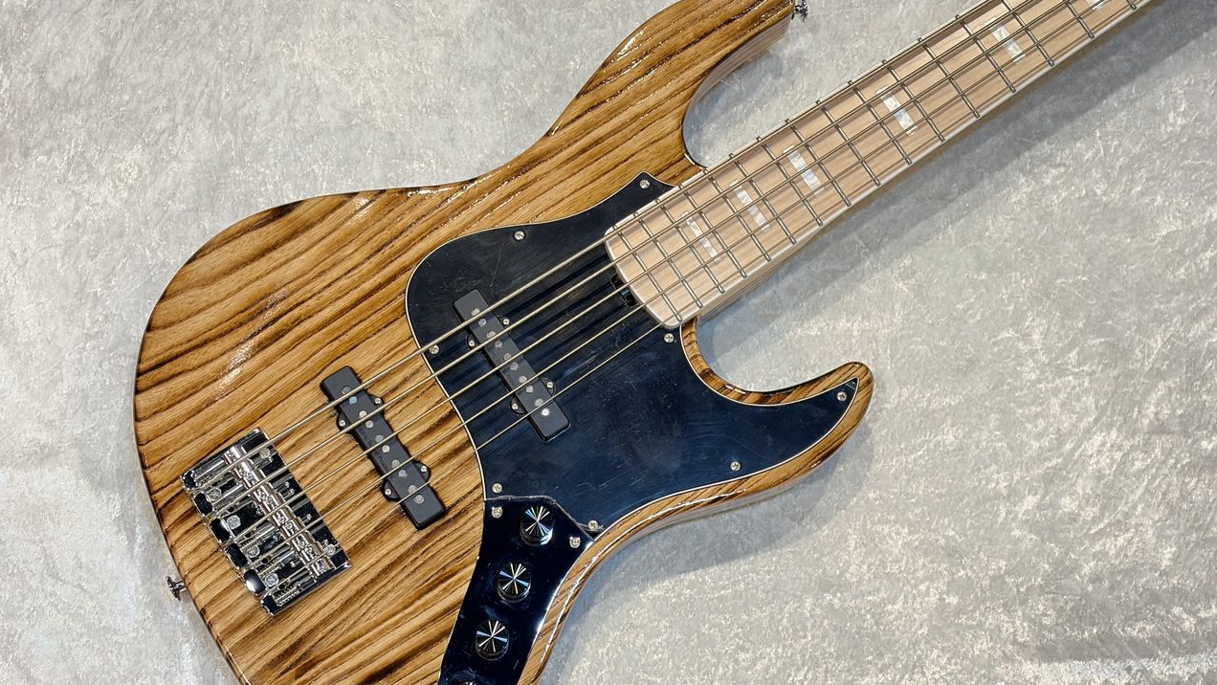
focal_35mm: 57
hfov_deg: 36.6
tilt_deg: -73.5
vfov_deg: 21.1
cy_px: 373
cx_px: 609
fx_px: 1840
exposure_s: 1/40
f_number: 1.6
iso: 125
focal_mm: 5.96
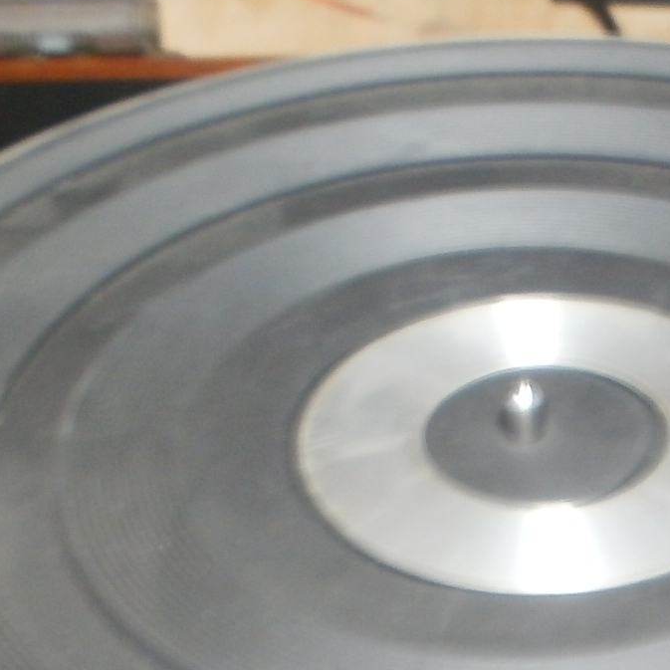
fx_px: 2650
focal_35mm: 121
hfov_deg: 14.2
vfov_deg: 13.9
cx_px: 697
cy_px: 845
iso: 125
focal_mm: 6.3
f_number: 3.5
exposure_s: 1/2
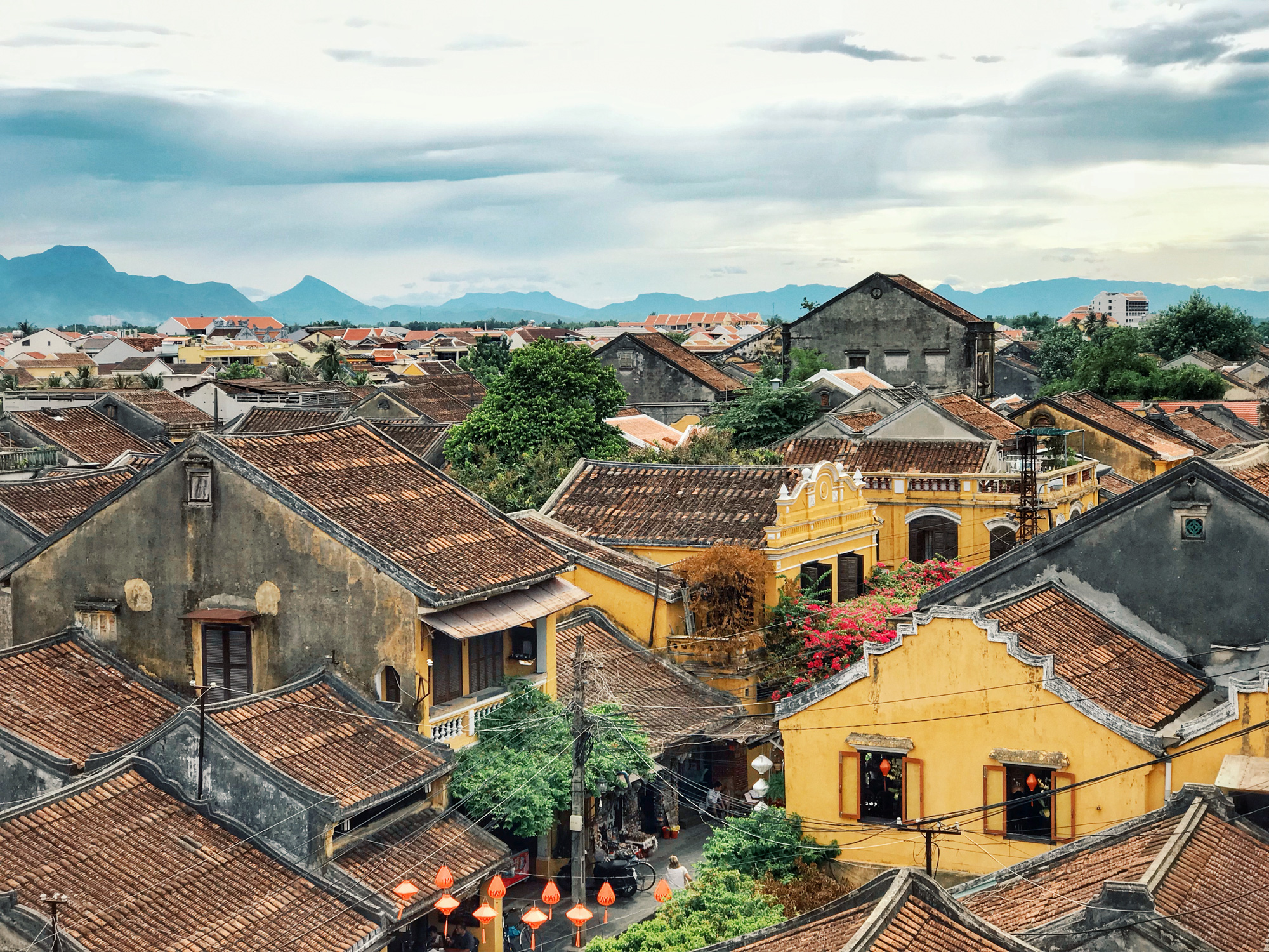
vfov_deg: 25.7
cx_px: 634
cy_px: 476
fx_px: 2090
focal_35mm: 57
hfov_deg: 33.8
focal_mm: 6.6
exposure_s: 1/491
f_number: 2.8
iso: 20
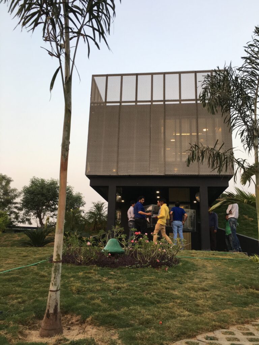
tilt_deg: +14.3
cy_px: 172
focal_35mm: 29
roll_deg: -1.9
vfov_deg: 61.7
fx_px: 289
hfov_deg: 48.2
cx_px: 130
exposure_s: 1/100
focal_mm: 4.15
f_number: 2.2
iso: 40
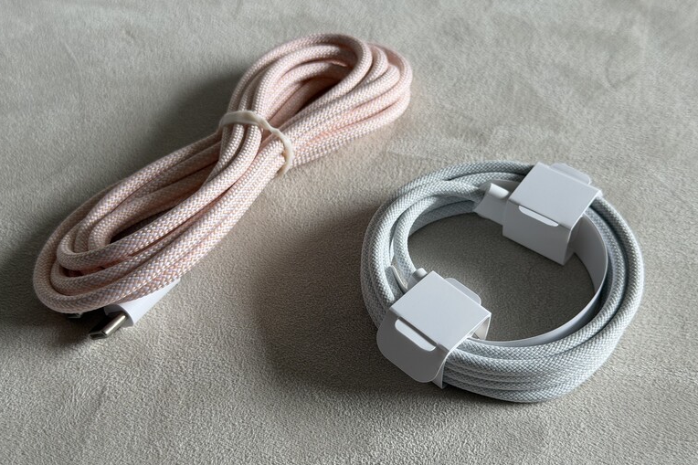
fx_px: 989
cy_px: 245
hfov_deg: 38.9
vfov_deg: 26.5
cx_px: 344
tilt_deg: -50.2
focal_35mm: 51
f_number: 1.78
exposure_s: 1/166
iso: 50
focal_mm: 6.76
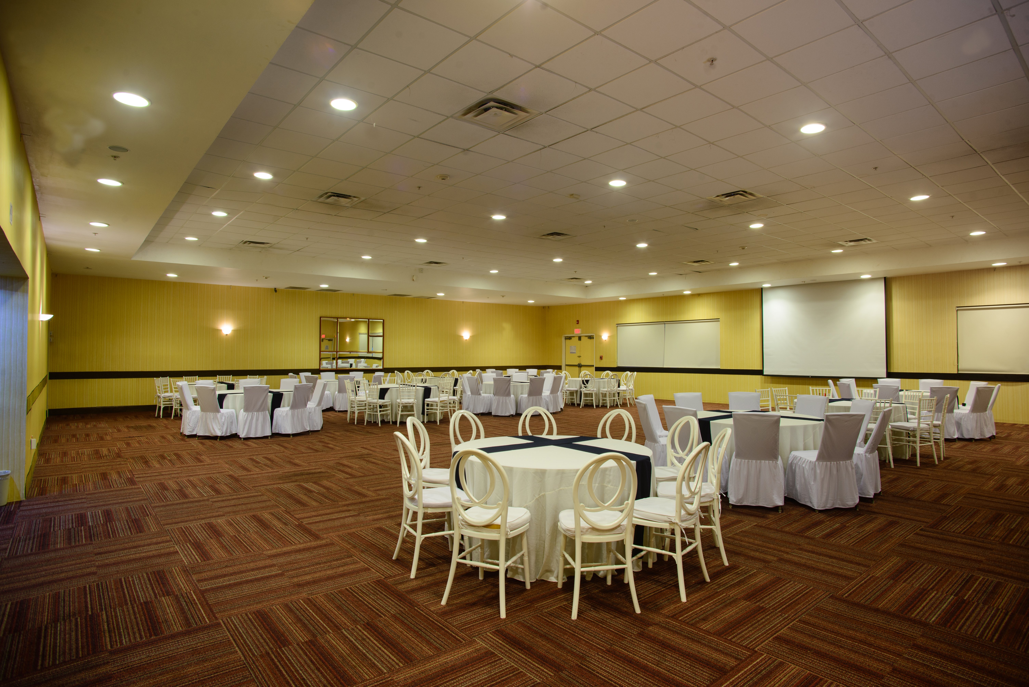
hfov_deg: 84.0
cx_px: 514
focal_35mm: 20
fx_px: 572
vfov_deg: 62.0
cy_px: 344
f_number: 11
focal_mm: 20
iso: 100
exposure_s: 1.6
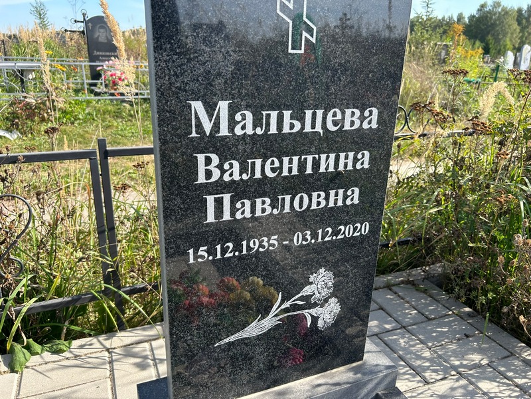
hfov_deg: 67.3
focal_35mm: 26
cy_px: 200
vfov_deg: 53.1
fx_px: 399
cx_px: 266
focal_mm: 5.7
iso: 50
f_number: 1.5
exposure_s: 1/1196
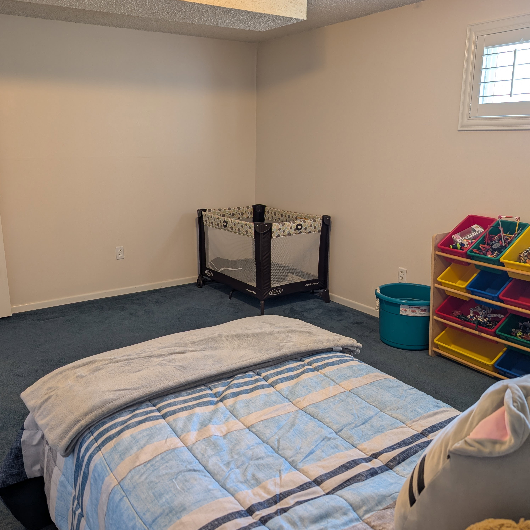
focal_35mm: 29
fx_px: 502
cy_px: 261
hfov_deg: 55.6
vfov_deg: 55.6
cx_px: 242
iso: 66
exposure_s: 1/24
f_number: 1.68
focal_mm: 6.9
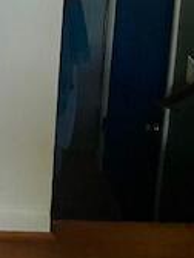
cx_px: -135
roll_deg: -1.3
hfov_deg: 14.1
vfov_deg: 17.6
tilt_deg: -9.7
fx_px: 710
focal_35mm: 95
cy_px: -174
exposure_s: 1/93
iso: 125
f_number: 1.6
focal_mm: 5.1
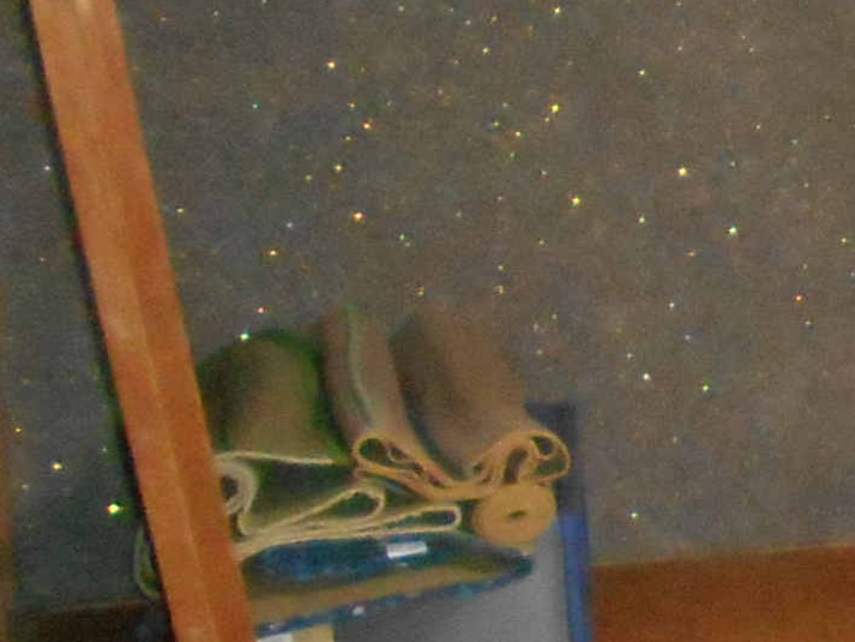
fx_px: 3286
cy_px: 487
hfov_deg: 12.2
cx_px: 1969
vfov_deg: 11.1
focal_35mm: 133
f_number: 3.2
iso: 720
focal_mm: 4.6
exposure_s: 1/25
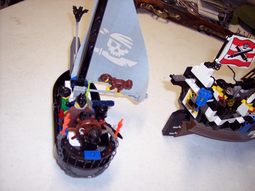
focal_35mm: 39
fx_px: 287
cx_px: 128
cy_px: 96
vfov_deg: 36.8
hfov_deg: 47.9
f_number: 2.8
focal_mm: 8
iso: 140
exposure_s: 1/60
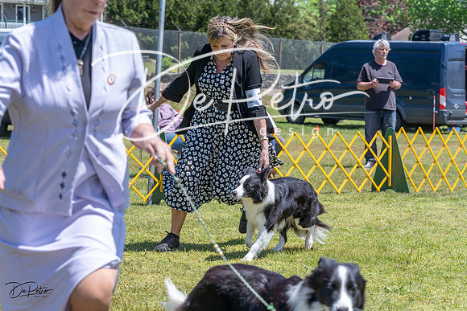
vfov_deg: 13.3
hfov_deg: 19.8
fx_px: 1336
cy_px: 156
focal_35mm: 103
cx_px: 234
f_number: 7.1
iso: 800
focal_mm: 103
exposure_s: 1/1600
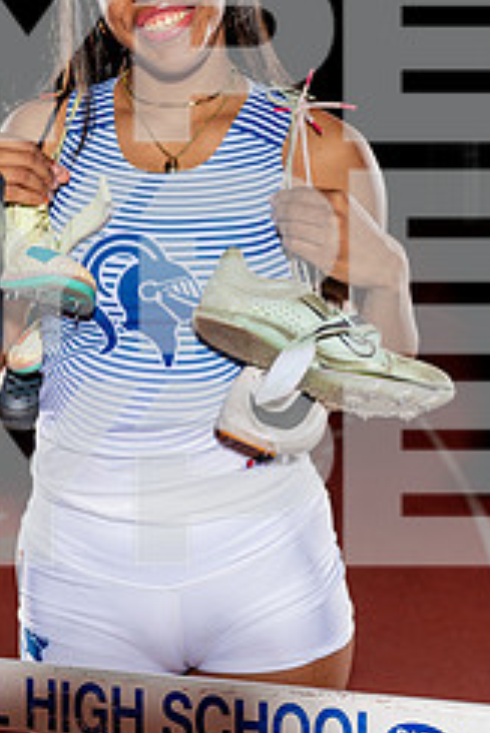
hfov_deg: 19.3
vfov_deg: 28.7
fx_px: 1427
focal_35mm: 70
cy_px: 264
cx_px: 105
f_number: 4
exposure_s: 1/250
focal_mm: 38
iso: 200
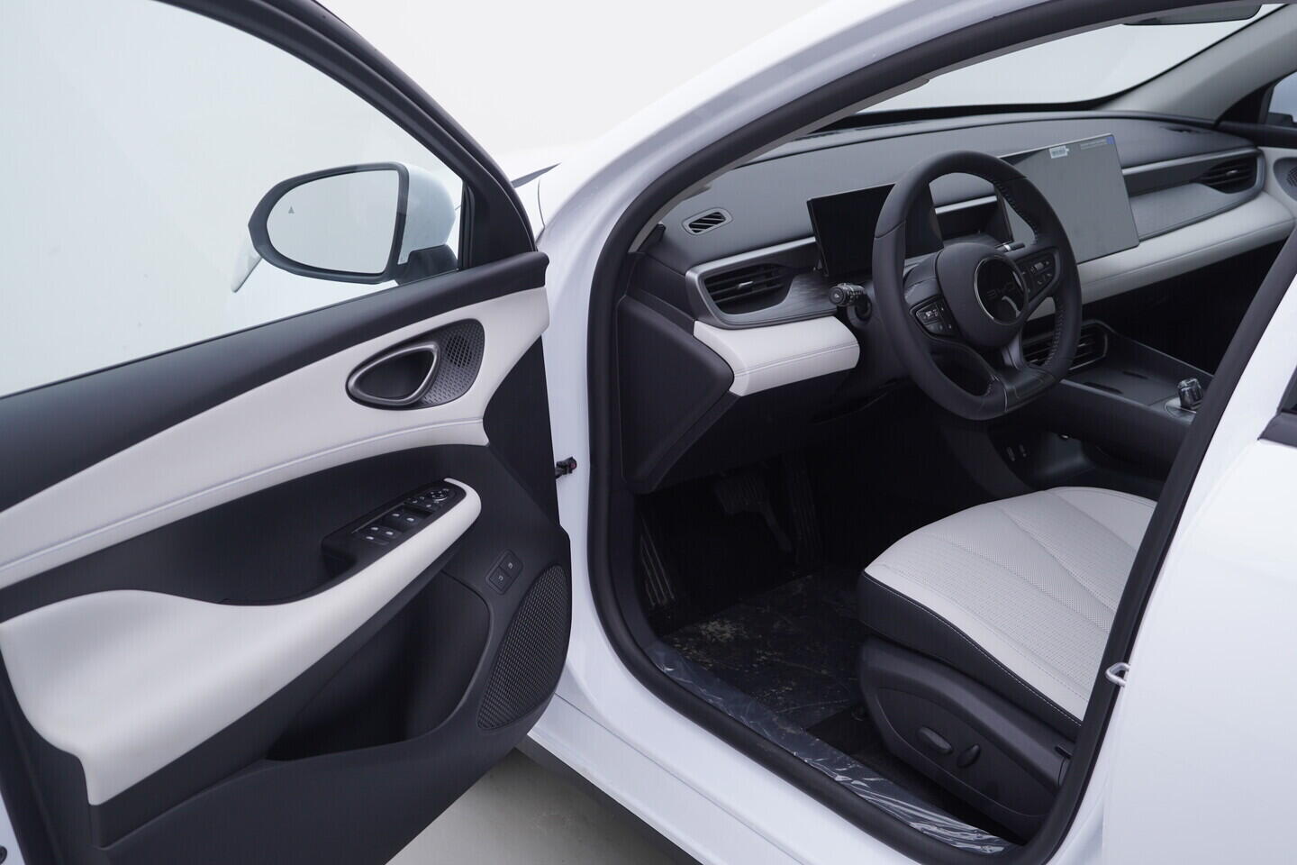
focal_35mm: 36
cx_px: 648
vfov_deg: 36.9
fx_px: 1297
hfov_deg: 53.1
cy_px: 432
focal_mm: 24
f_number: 4
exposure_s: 1/60
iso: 125
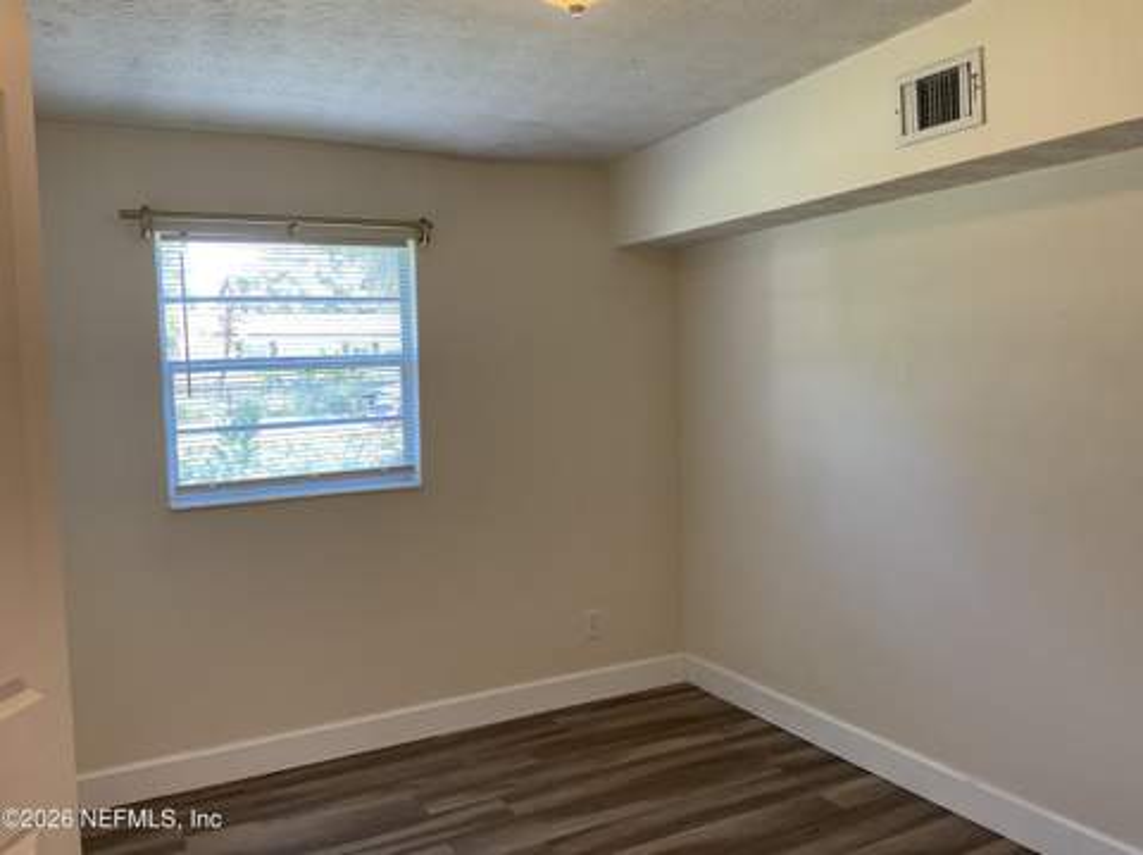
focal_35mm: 29
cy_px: 428
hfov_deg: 61.7
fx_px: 957
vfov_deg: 48.2
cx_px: 572
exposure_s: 1/60
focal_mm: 3
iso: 80
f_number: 1.8
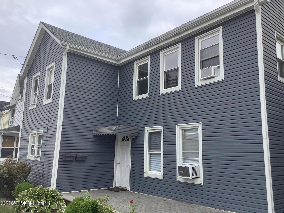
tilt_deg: +10.8
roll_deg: -0.5
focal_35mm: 31
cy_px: 106
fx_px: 254
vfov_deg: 45.4
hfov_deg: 58.4
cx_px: 142
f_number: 2.4
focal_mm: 3.3
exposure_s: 1/342
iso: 25
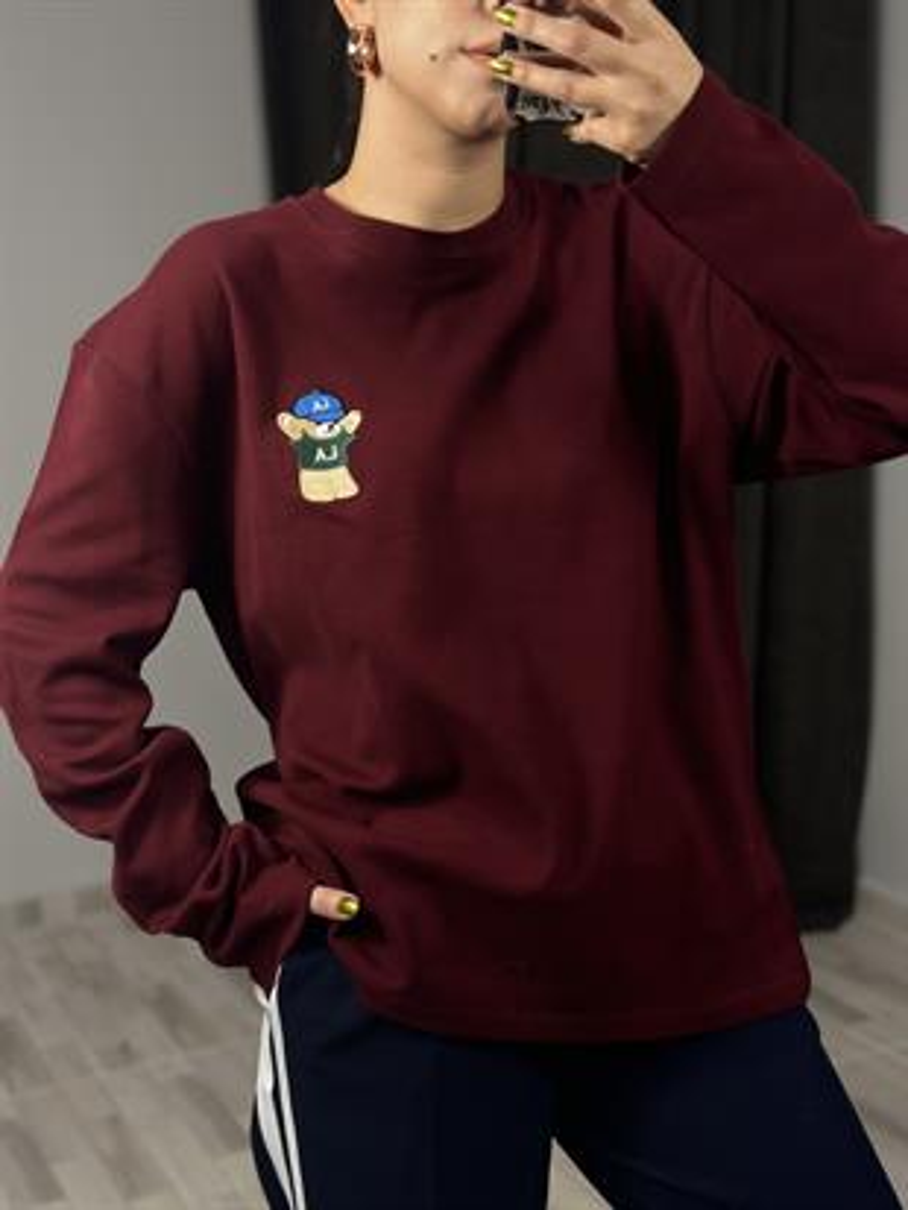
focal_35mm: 48
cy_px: 605
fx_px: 1678
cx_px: 454
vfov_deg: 39.6
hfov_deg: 30.3
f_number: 1.78
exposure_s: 1/100
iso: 200
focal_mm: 6.86
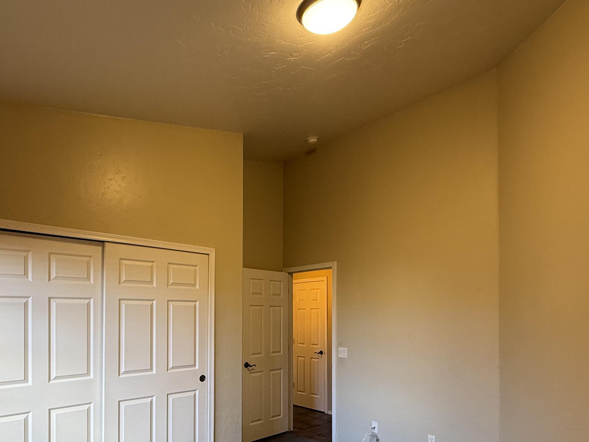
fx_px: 391
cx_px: 273
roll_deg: -0.5
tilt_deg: +1.8
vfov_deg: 57.0
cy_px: 310
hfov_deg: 73.8
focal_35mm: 23
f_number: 2.2
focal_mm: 2.22
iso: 200
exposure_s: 1/60
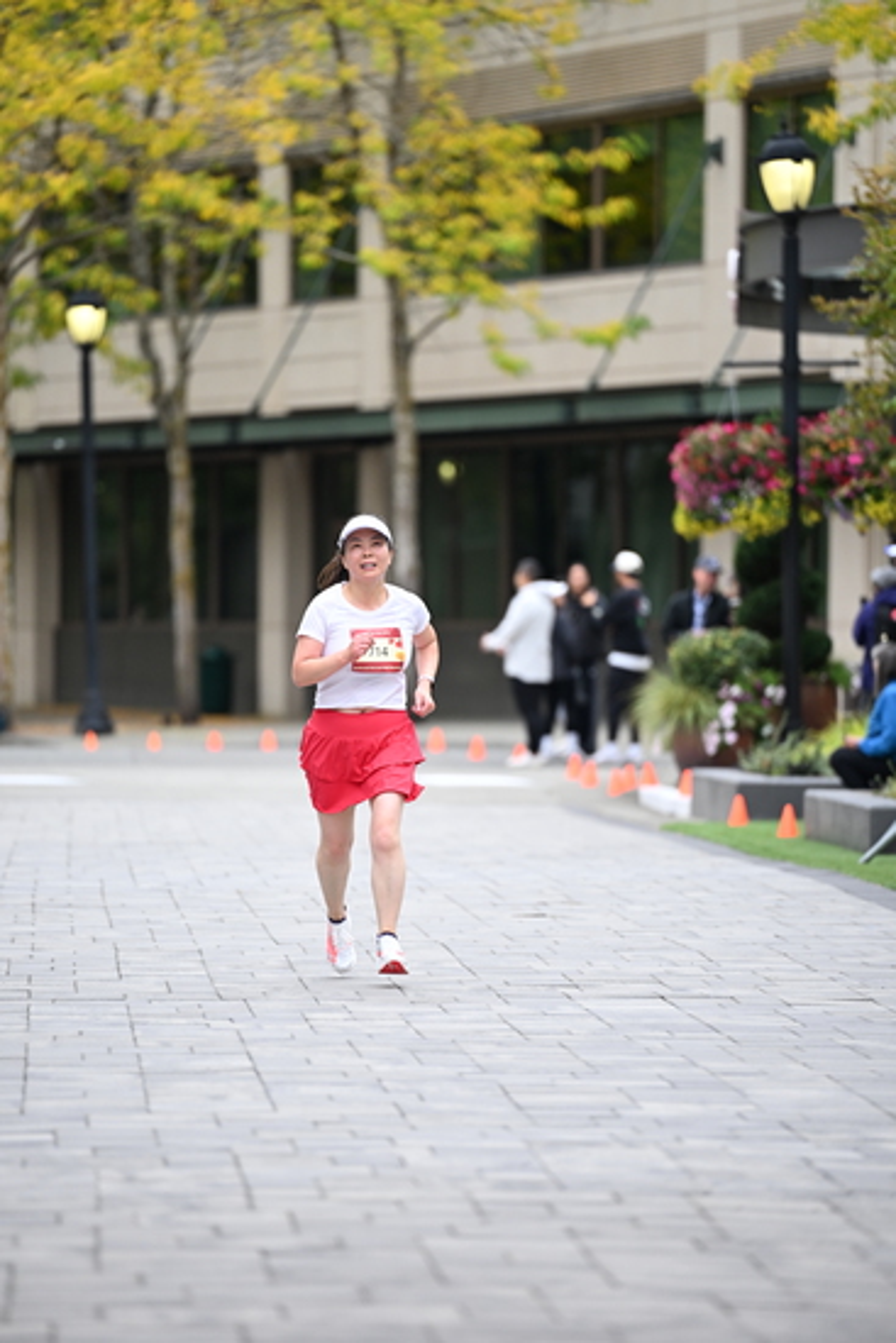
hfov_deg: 6.9
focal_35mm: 200
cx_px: 448
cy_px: 672
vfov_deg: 10.3
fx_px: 7461
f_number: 2.8
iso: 640
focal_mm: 200
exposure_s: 1/2000
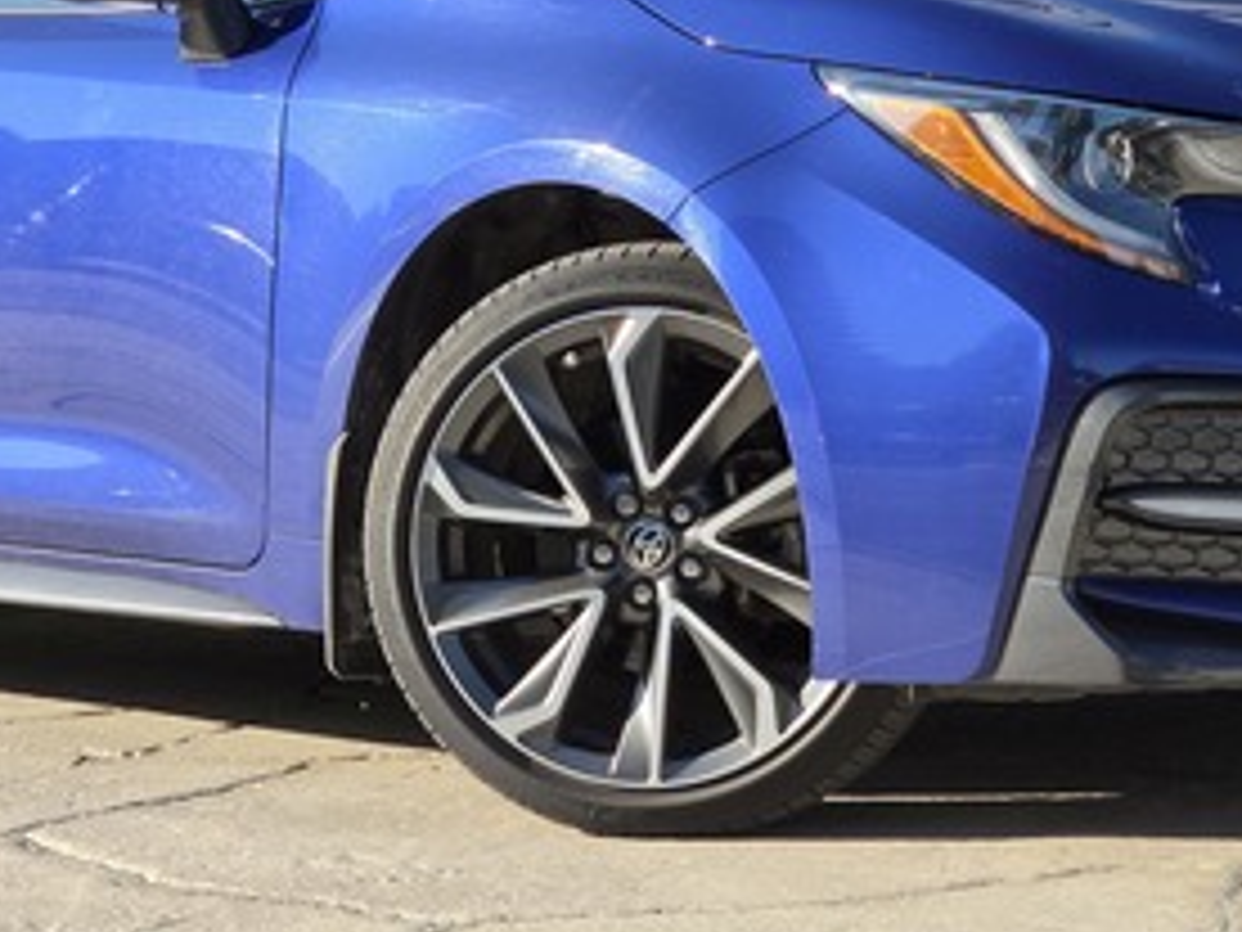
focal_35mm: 105
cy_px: 277
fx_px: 3767
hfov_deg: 18.7
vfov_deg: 14.1
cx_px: 688
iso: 25
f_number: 2.4
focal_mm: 7
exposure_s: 1/334
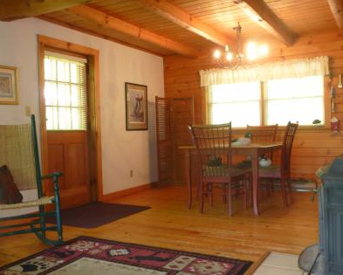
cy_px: 134
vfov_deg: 41.2
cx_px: 147
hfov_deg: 50.1
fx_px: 366
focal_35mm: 36
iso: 100
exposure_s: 1/6
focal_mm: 4.4
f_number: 3.3
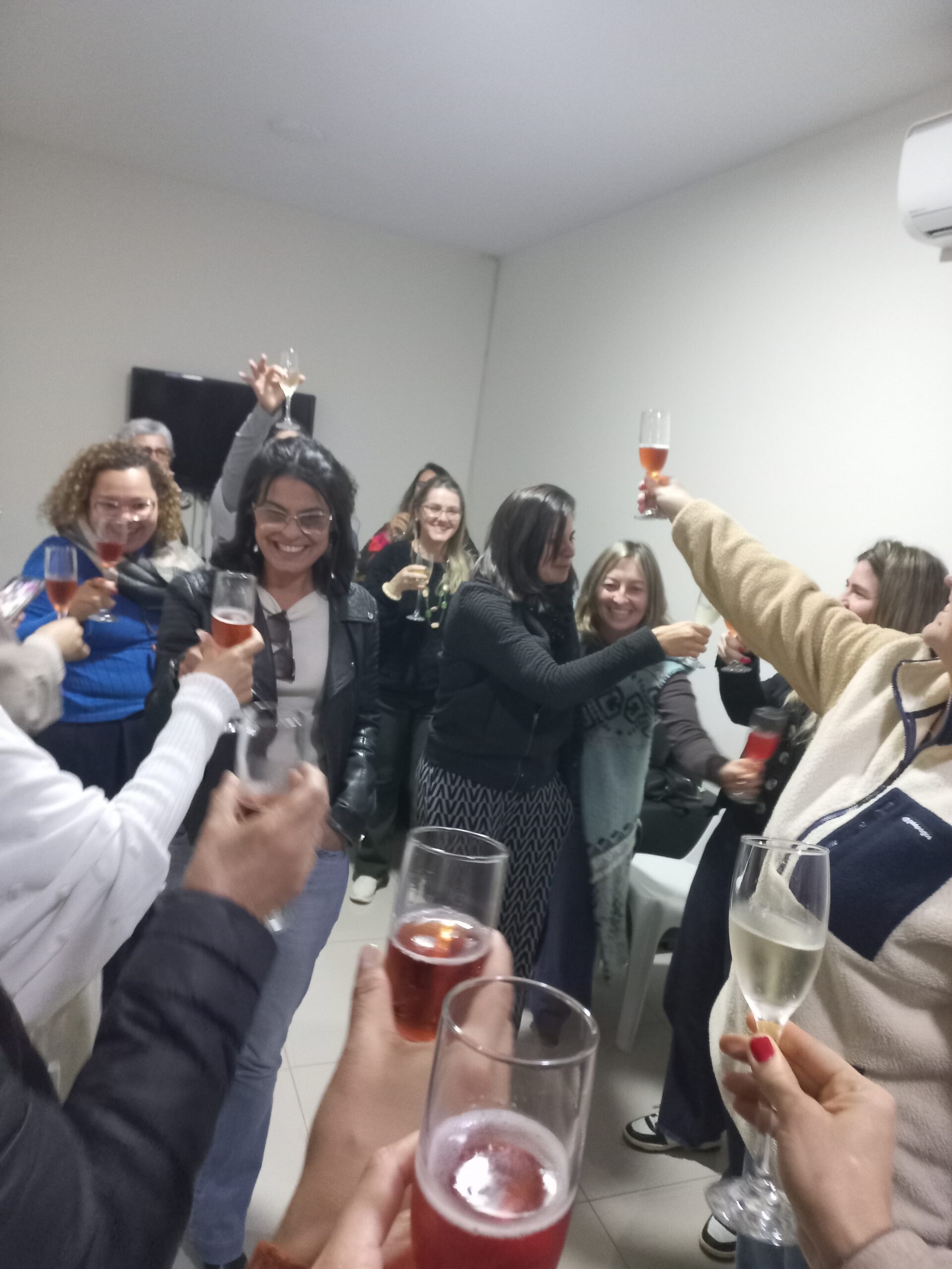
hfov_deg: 54.9
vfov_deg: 69.4
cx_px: 476
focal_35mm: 25
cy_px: 634
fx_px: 917
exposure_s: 1/24
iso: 1000
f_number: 1.8
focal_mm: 4.6
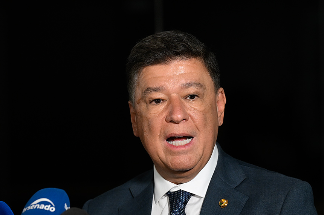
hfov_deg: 6.9
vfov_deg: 4.6
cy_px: 108
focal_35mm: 300
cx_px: 162
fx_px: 2695
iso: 3200
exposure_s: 1/200
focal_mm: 200
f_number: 4
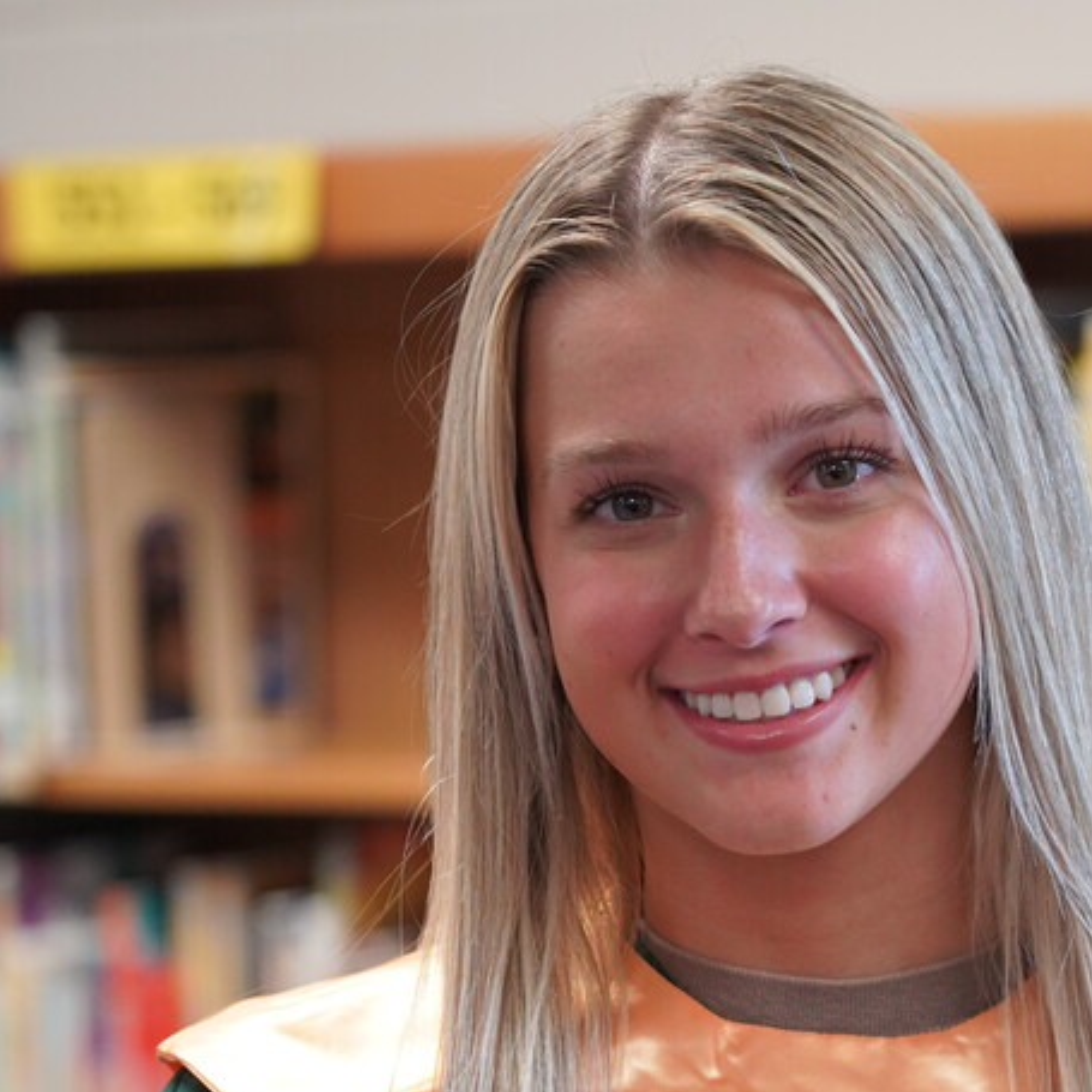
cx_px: 817
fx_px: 7174
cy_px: 996
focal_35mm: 201
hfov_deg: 8.7
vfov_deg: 8.7
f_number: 4
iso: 2500
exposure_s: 1/160
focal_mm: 105
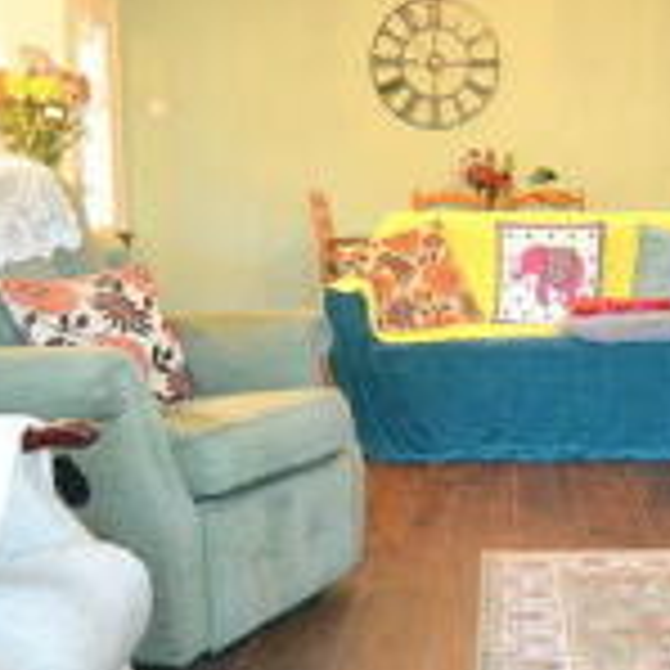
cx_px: 515
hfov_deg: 30.0
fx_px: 1226
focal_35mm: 56
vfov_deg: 30.5
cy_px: 357
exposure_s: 1/60
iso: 2200
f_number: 3.5
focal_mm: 10
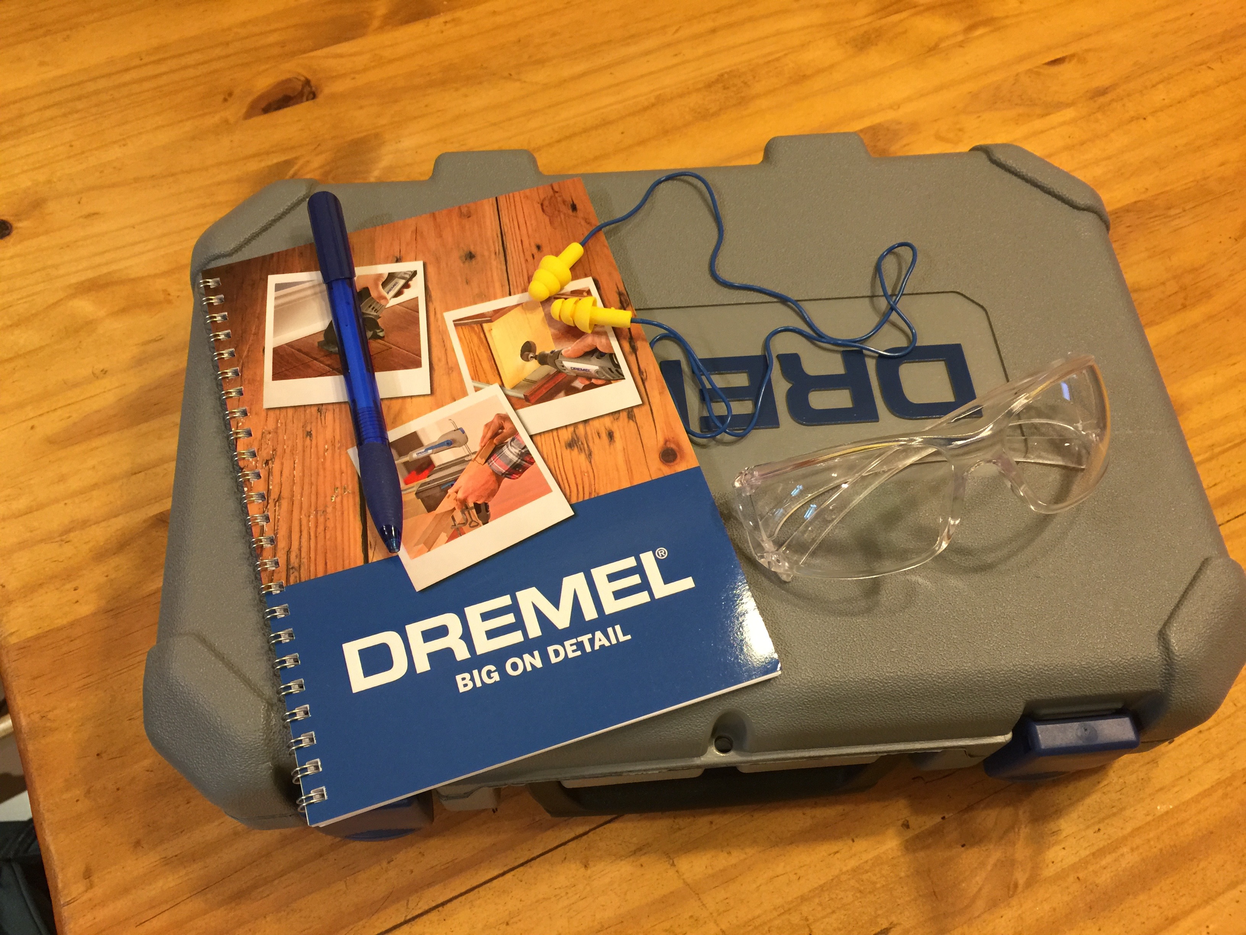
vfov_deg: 48.2
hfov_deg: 61.7
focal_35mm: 29
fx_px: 1044
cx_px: 623
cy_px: 468
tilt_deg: -61.8
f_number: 2.2
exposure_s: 1/17
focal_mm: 4.15
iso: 100
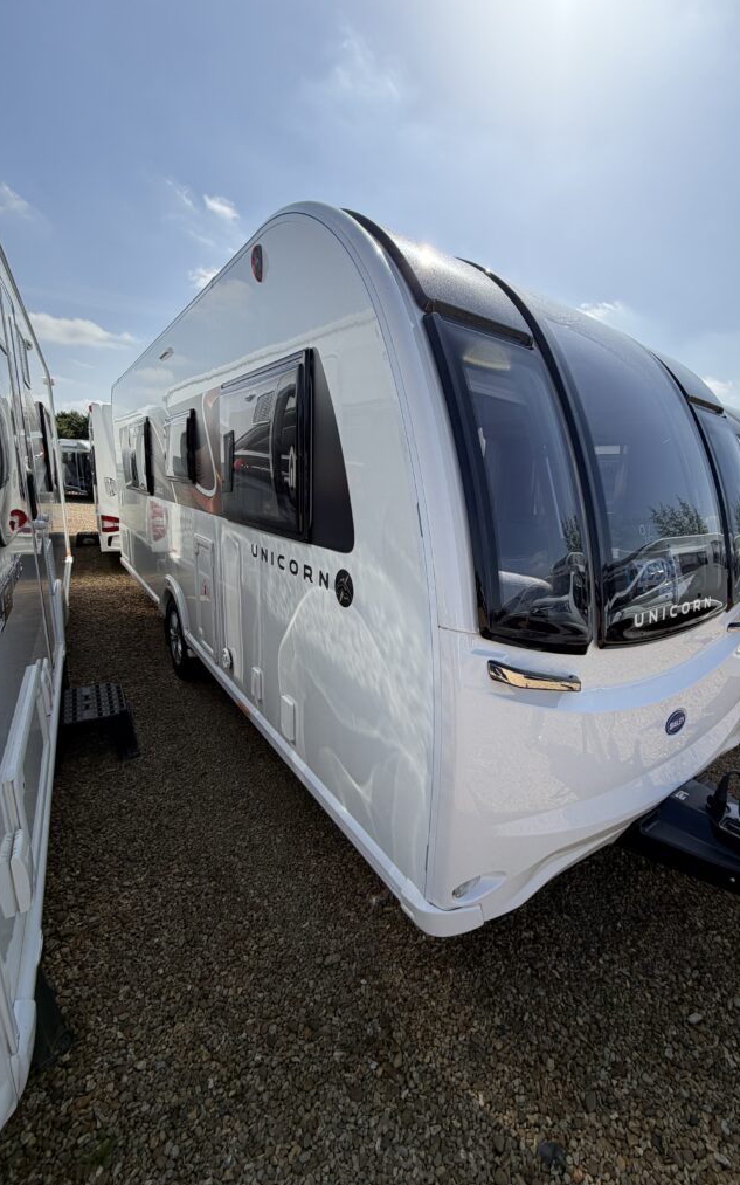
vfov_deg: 101.5
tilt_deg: -11.7
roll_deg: -3.9
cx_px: 436
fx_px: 484
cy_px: 594
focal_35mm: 15
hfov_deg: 74.1
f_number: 2.2
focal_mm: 2.22
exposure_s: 1/1033
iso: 20
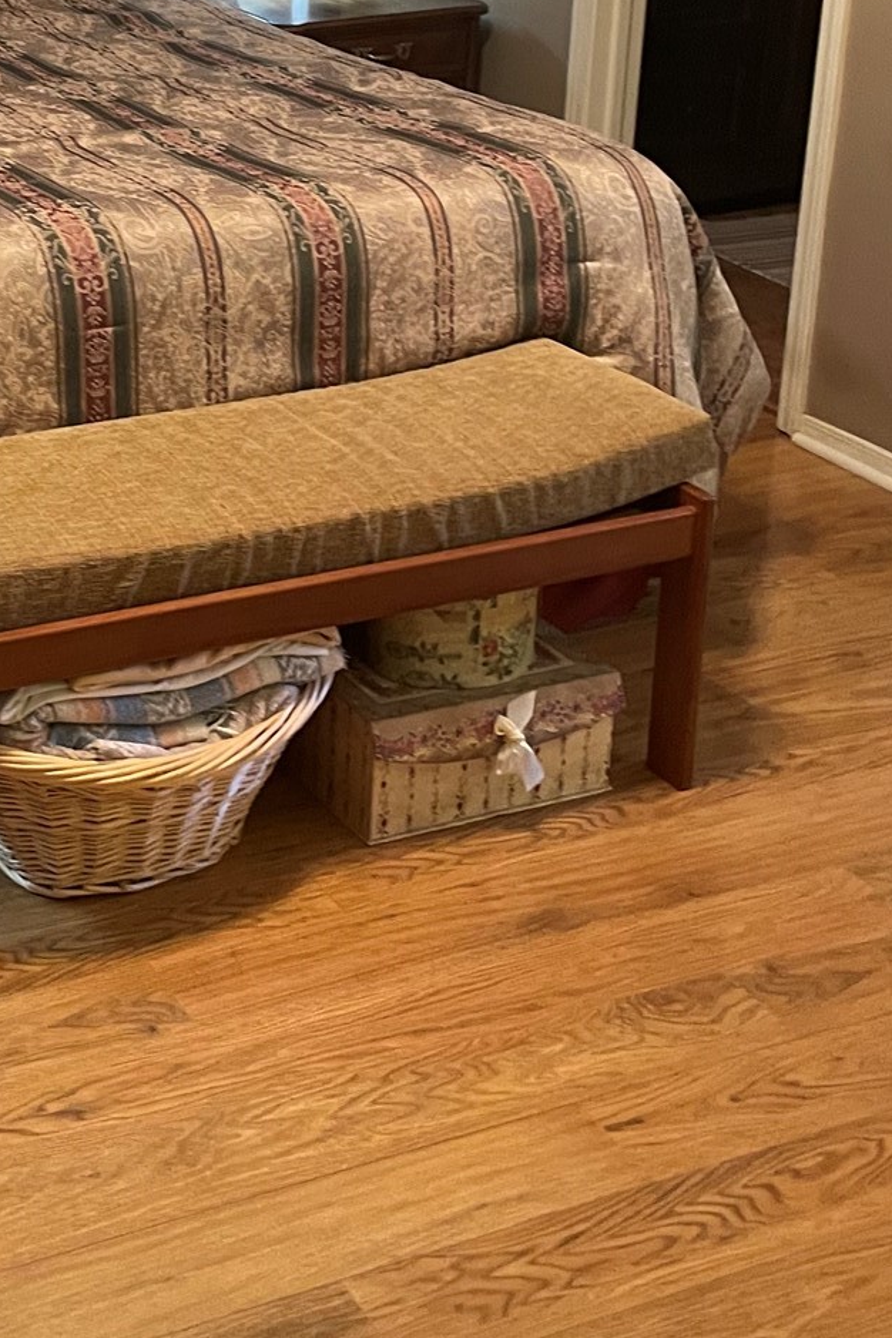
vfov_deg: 32.8
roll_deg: +0.3
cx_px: -51
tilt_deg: -16.3
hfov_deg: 21.9
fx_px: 2193
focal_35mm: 59
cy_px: 221
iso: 400
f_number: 1.6
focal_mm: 4.2
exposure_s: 1/40
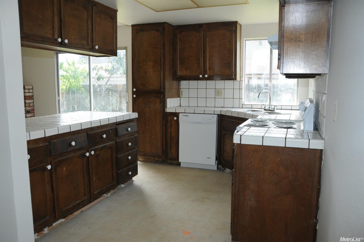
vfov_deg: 43.5
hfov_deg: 62.0
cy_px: 121
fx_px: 303
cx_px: 182
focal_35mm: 30
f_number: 5.6
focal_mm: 20
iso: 250
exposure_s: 1/125
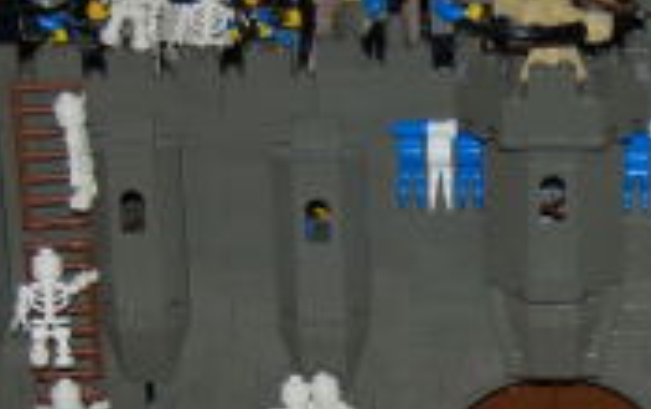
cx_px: 528
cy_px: 376
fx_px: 3072
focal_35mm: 173
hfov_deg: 12.0
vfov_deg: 7.6
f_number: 4.5
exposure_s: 1/60
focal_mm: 31
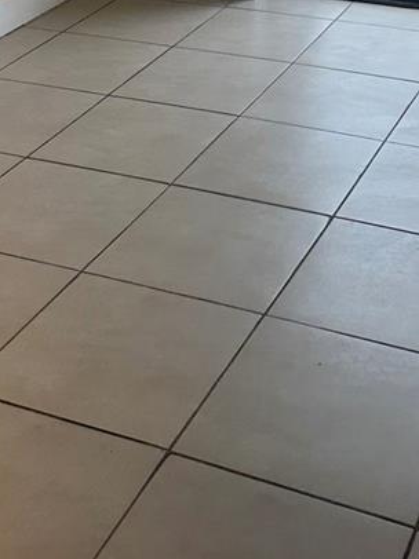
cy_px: -233
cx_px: 234
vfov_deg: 23.2
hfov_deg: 20.7
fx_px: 1147
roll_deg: +1.7
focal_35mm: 71
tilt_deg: -7.8
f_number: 1.78
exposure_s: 1/190
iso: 80
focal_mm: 6.86
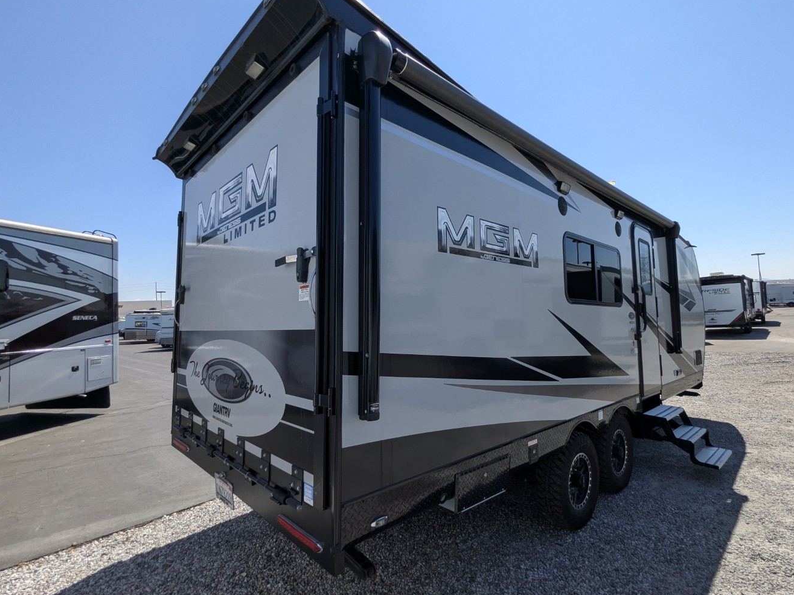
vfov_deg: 74.7
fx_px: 390
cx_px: 419
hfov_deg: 90.9
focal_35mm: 17
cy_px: 291
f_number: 2.2
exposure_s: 1/1524
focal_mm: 2.35
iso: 49
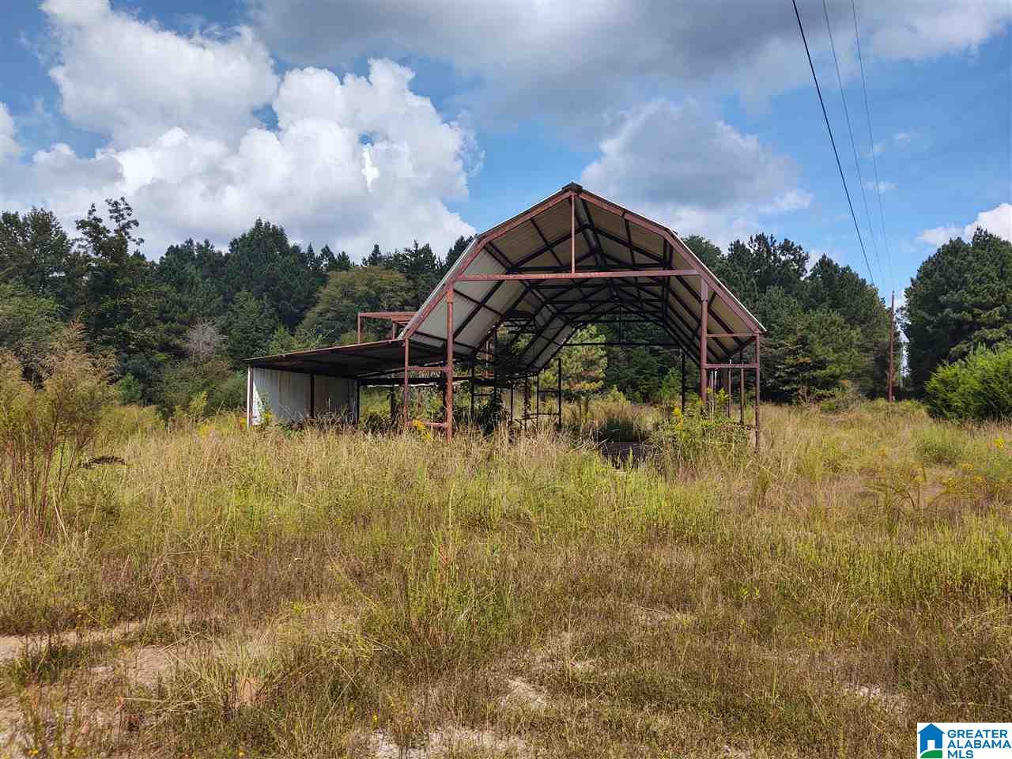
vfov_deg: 51.4
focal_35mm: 27
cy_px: 380
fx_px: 789
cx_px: 506
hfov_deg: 65.3
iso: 100
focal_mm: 4.75
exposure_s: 1/6547
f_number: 1.7
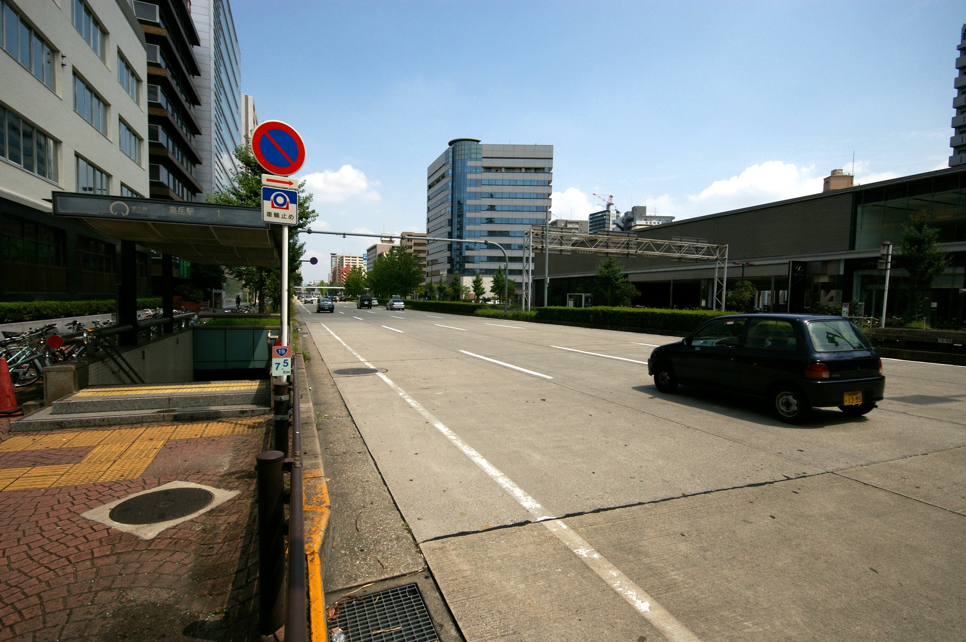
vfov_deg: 63.1
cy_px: 321
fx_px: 523
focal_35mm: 20
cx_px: 483
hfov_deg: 85.5
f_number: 9.5
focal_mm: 13
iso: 200
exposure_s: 1/1000
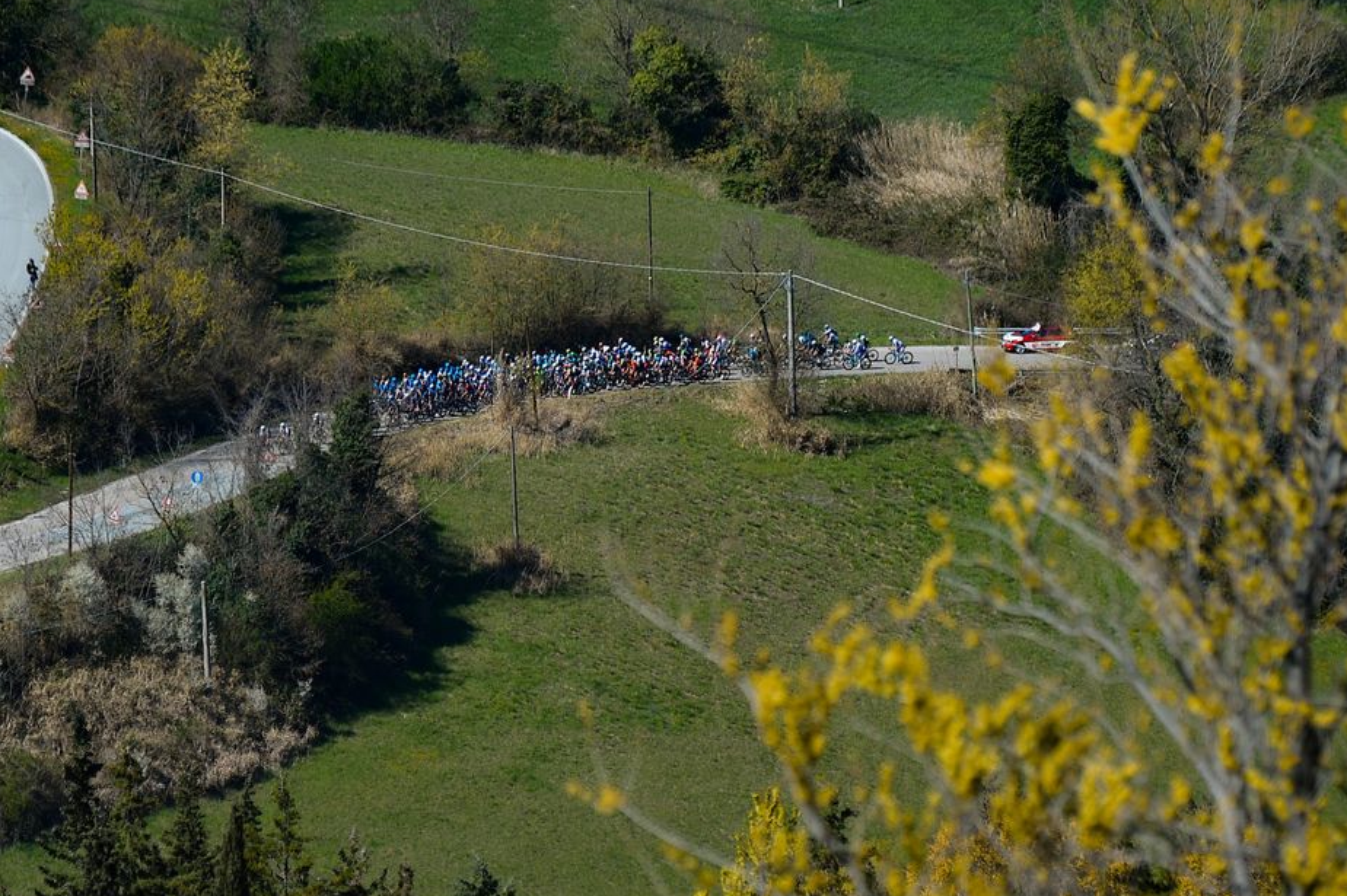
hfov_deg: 5.7
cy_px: 481
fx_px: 13462
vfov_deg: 3.8
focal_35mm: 360
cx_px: 768
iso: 160
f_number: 5.6
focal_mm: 260
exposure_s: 1/1000
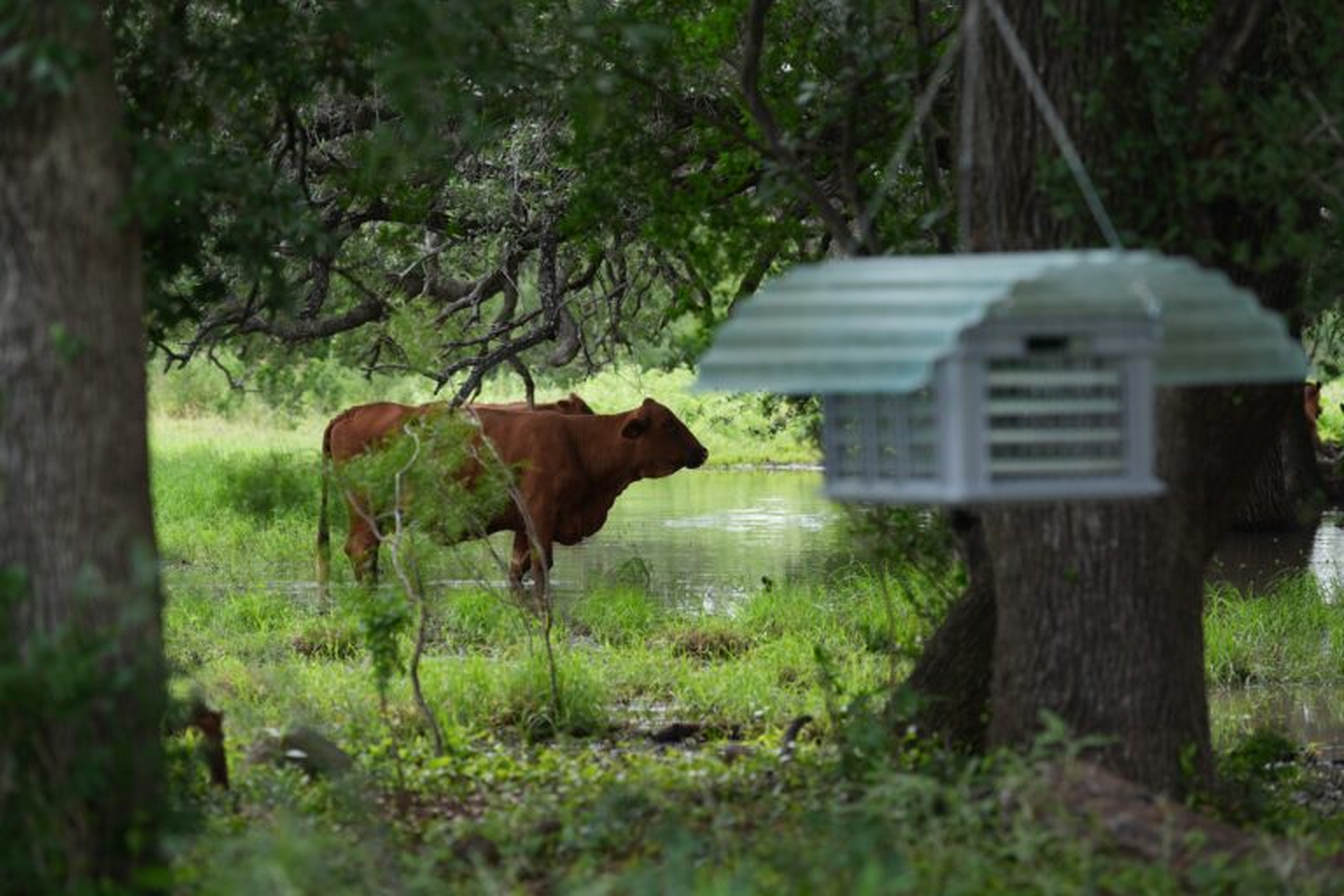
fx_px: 4405
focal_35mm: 118
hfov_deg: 17.3
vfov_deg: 11.6
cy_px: 448
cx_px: 672
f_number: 3.5
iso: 320
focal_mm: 118
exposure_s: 1/640
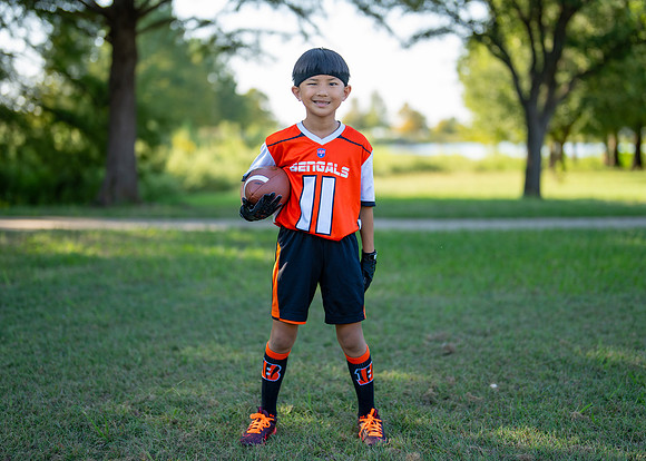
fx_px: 1146
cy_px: 222
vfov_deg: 22.7
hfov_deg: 31.5
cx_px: 328
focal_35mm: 62
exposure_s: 1/1250
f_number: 1.2
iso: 100
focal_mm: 50
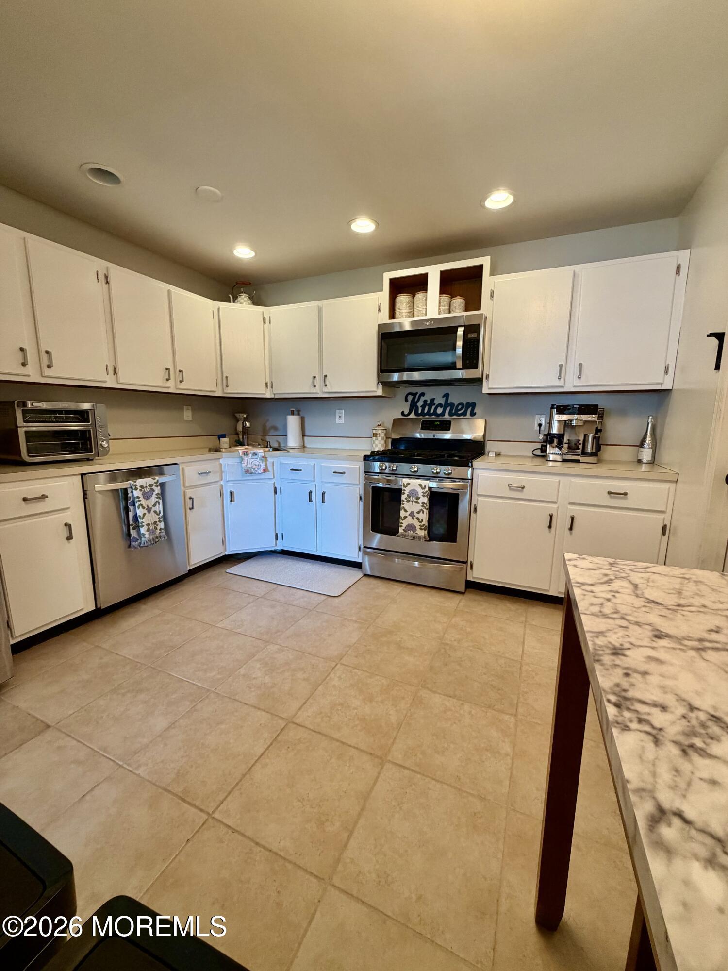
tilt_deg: -9.1
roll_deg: -0.5
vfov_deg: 102.1
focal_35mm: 14
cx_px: 364
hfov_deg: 85.7
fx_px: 393
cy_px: 486
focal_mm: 2.22
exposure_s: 1/60
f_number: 2.2
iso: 200
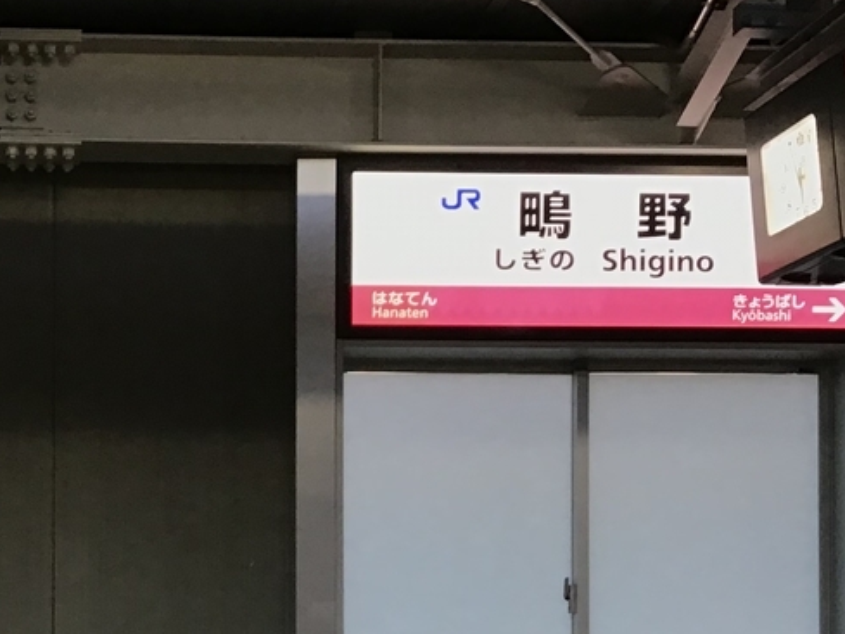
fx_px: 1856
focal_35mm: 76
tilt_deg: +2.3
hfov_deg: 25.1
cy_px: 617
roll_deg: -0.2
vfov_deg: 18.9
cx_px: 123
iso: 32
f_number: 2.4
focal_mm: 3.3
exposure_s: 1/30
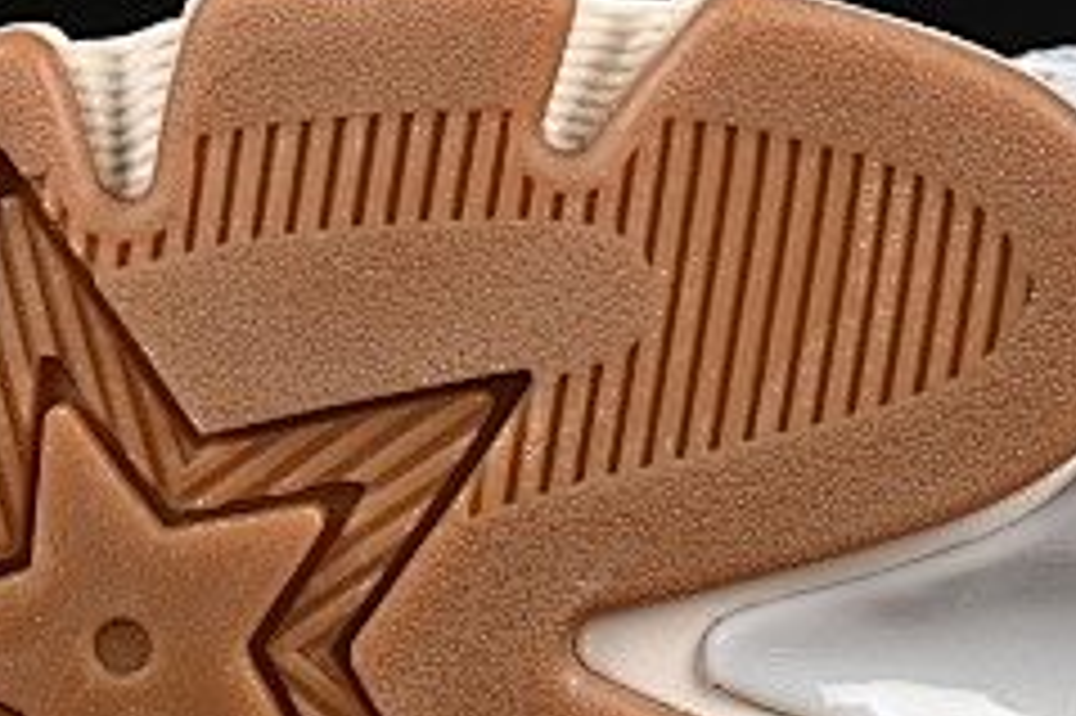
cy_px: 284
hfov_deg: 6.1
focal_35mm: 339
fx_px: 10125
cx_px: 1076
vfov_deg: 4.0
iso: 160
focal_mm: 50
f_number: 7.1
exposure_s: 1/60
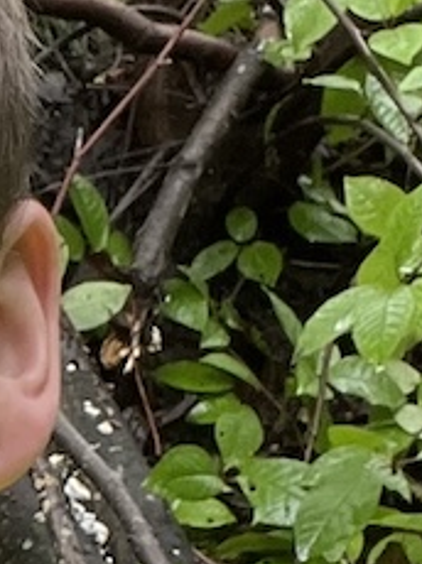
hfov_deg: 8.6
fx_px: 2720
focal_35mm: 167
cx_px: -290
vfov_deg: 11.7
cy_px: 618
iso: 100
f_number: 2.2
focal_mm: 2.71
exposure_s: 1/114
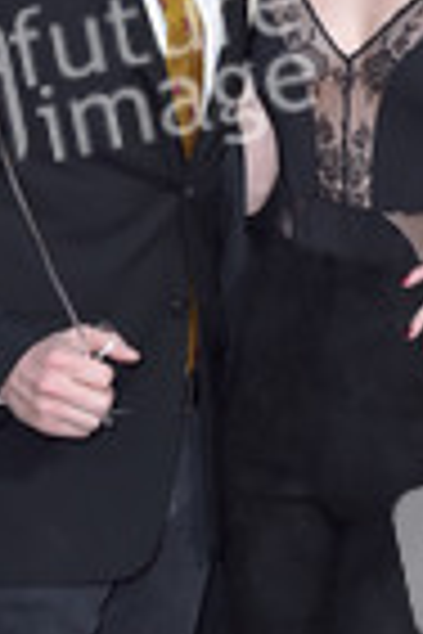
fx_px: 3507
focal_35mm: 199
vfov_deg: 10.3
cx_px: 218
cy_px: 310
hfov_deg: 6.9
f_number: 6.3
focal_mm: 70
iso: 640
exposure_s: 1/250
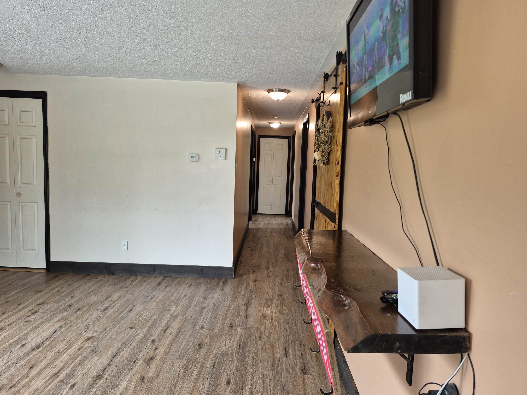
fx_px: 350
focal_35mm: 23
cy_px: 198
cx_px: 264
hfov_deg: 73.9
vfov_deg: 58.9
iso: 100
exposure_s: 1/51
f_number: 1.8
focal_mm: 5.4
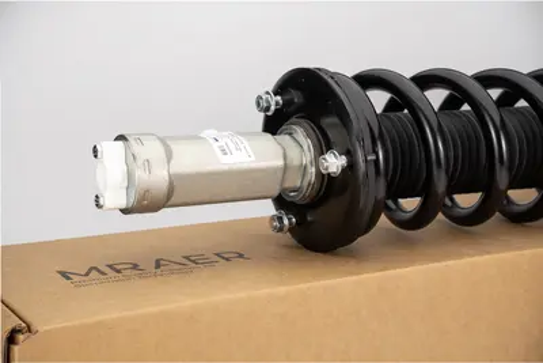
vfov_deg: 21.0
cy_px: 182
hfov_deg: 31.0
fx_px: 978
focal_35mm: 65
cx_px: 272
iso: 100
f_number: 5
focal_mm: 43.2
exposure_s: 1/100
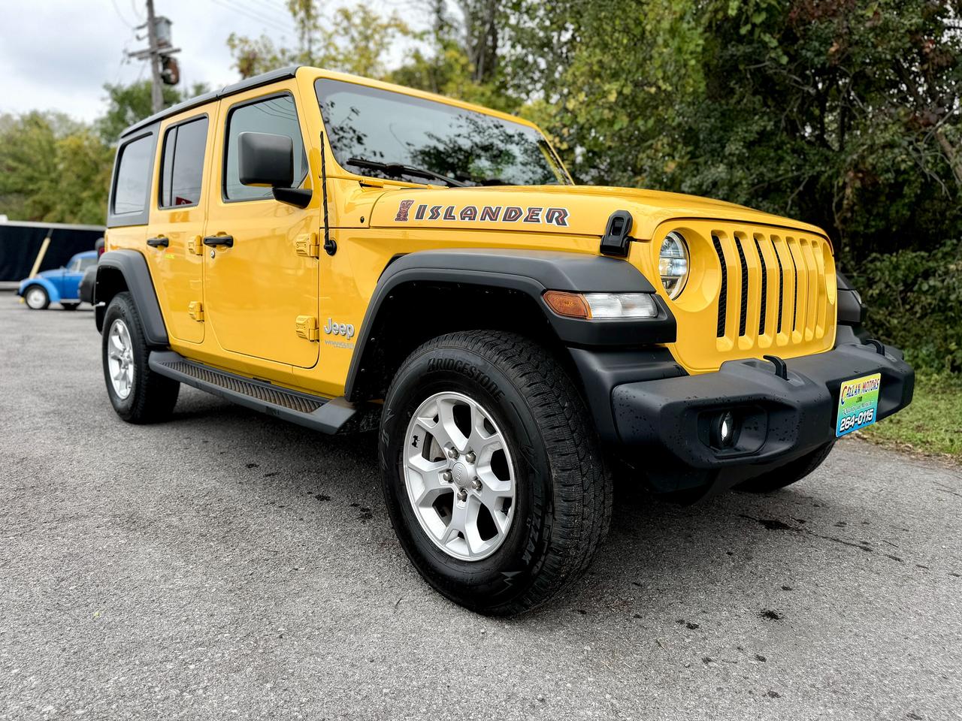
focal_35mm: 24
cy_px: 360
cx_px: 481
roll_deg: -0.4
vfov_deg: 56.8
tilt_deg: -8.6
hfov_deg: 71.6
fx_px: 667
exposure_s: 1/943
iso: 80
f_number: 1.78
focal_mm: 6.76
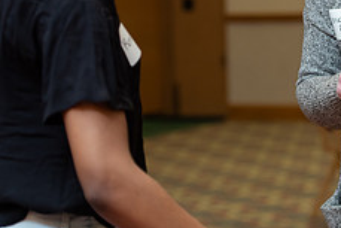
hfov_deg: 10.1
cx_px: 289
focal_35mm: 203
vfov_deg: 6.7
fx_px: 1924
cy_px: -14
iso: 1250
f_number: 3.5
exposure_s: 1/200
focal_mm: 80
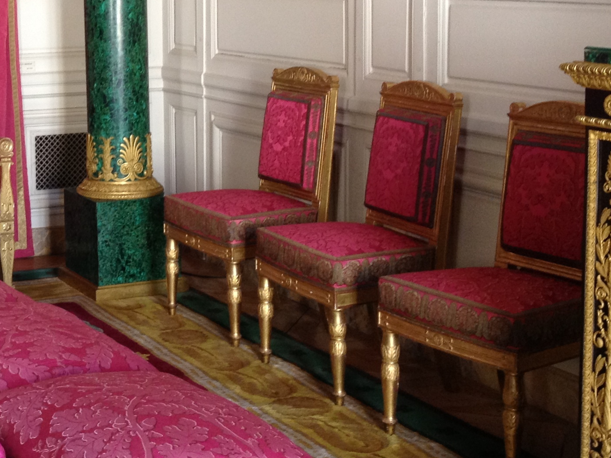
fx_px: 1447
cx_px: -11
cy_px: 102
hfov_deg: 22.8
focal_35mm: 82
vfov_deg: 17.9
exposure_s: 1/20
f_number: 2.4
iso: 100
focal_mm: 4.28
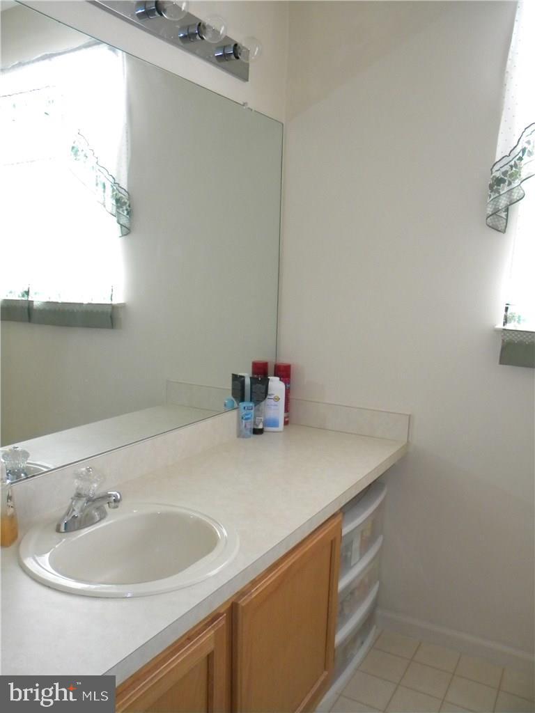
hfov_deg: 49.7
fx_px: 577
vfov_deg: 63.4
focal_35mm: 28
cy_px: 356
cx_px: 268
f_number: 3.5
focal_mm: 5
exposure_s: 1/26
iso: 400
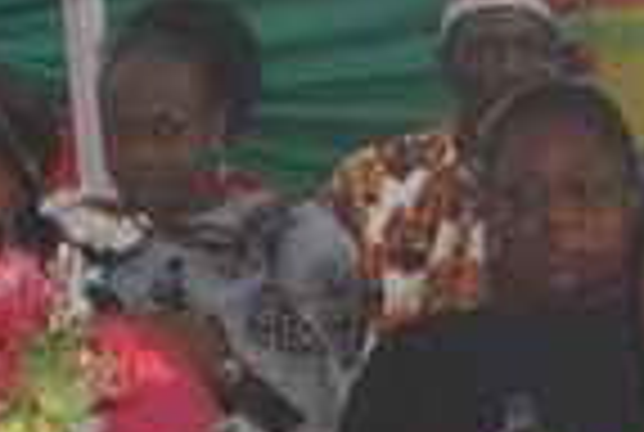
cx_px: 342
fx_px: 3711
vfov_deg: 6.4
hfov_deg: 9.9
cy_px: 990
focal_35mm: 207
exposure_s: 1/125
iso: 200
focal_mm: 22
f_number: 7.1
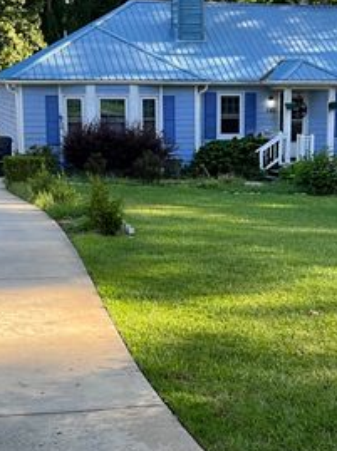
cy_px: 252
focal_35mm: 72
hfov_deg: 20.3
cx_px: 223
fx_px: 937
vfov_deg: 27.0
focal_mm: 3
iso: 25
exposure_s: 1/239
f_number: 1.8
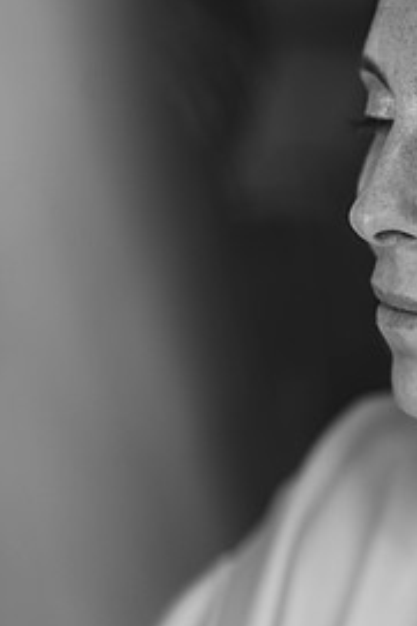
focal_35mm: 181
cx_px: 558
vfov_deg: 11.3
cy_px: 193
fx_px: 3149
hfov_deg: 7.5
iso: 110
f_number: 2
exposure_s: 1/200
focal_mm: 85
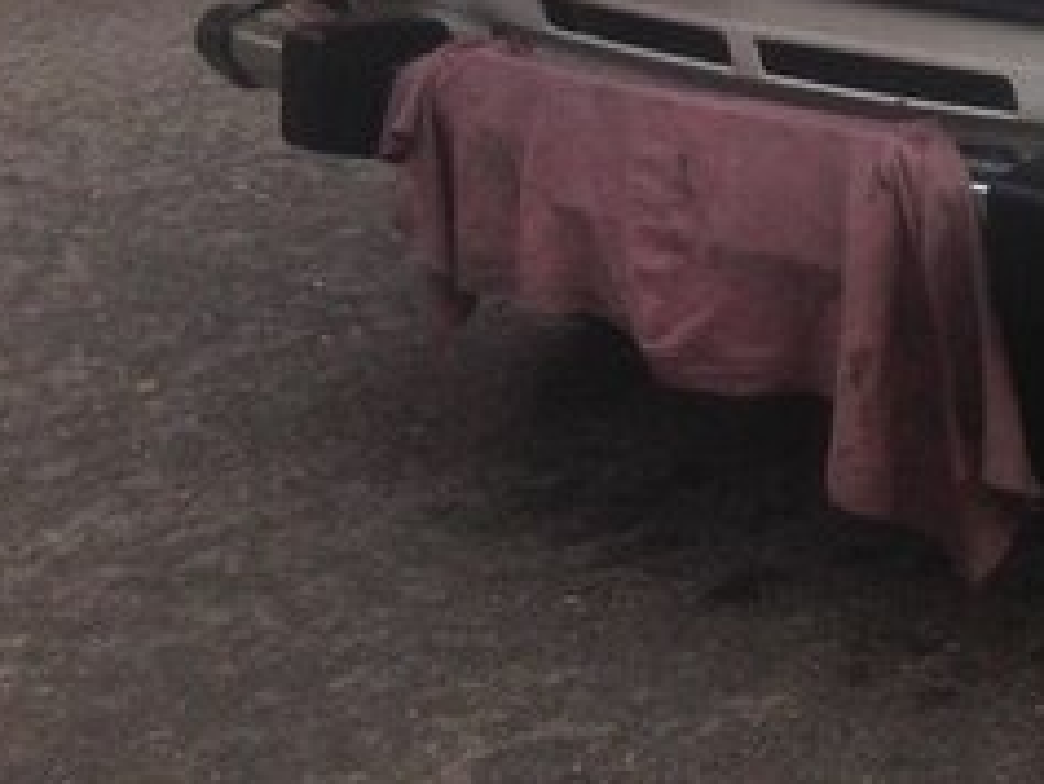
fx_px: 2776
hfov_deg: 19.6
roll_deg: +3.6
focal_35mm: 92
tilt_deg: -12.0
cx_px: 1357
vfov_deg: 15.2
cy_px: -302
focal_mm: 4.12
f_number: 2.4
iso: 64
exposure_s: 1/120
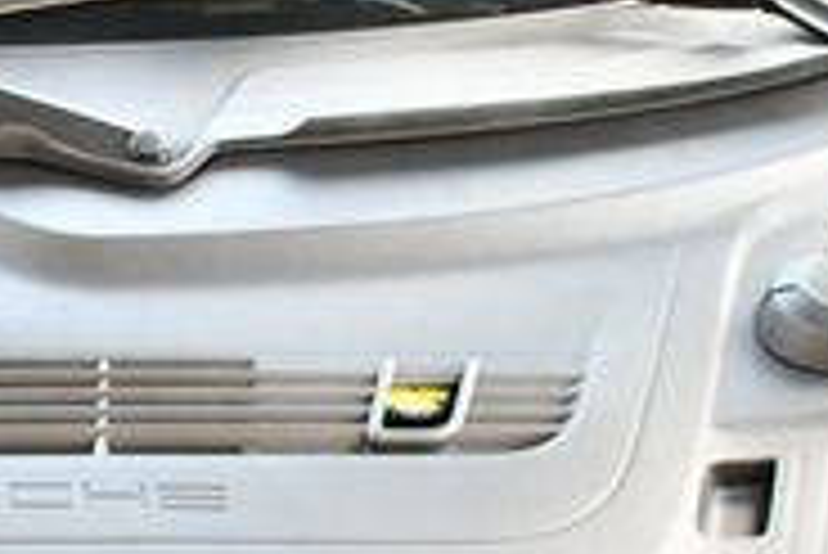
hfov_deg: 16.0
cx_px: -40
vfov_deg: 10.6
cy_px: 847
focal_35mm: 125
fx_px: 2877
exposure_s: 1/125
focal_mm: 18
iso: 900
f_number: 3.5
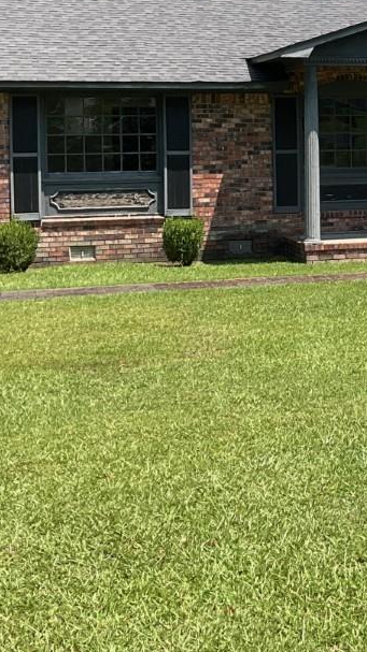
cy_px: 155
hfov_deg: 15.1
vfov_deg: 27.8
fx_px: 1299
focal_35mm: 75
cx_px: 527
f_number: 1.8
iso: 16
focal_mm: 3
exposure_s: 1/1279
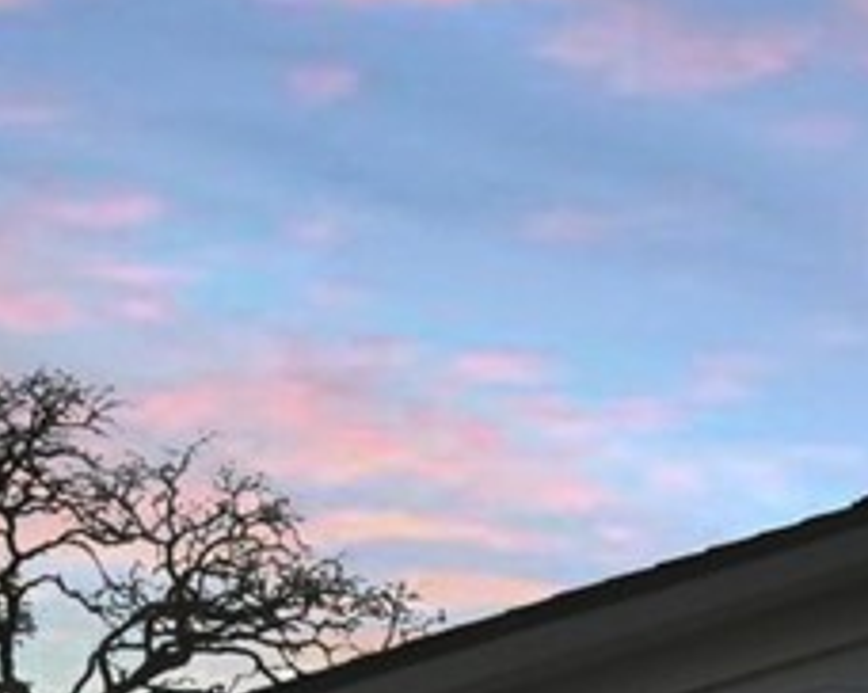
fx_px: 4132
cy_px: 1447
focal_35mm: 161
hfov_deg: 10.7
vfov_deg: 9.0
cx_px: 1873
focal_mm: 12
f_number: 8
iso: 400
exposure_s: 1/250
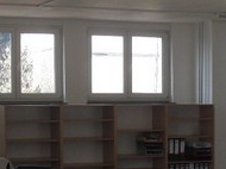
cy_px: 202
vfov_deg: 12.2
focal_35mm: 118
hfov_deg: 16.6
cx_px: 186
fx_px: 769
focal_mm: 6.3
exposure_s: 1/125
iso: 100
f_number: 3.2
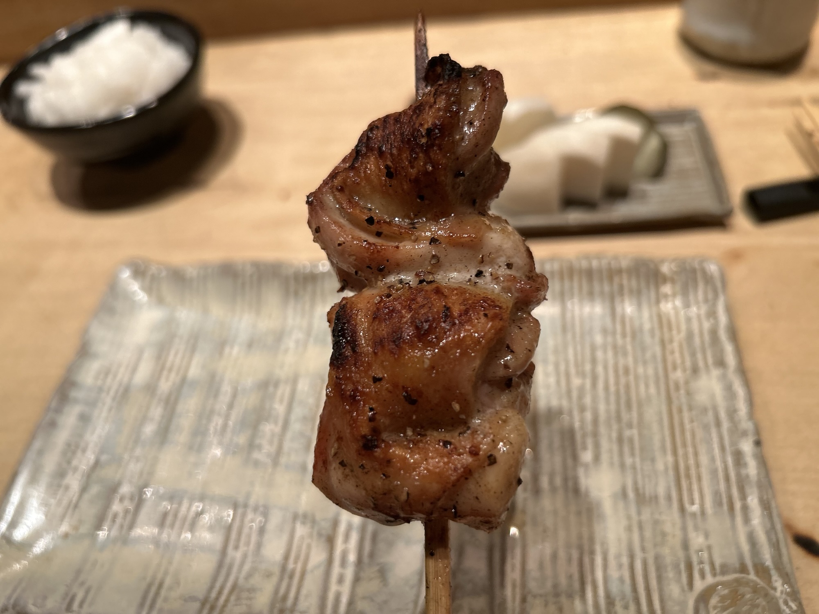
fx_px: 615
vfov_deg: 53.1
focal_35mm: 26
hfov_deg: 67.3
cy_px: 307
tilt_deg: -50.1
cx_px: 410
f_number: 1.5
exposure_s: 1/50
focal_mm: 5.7
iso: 100
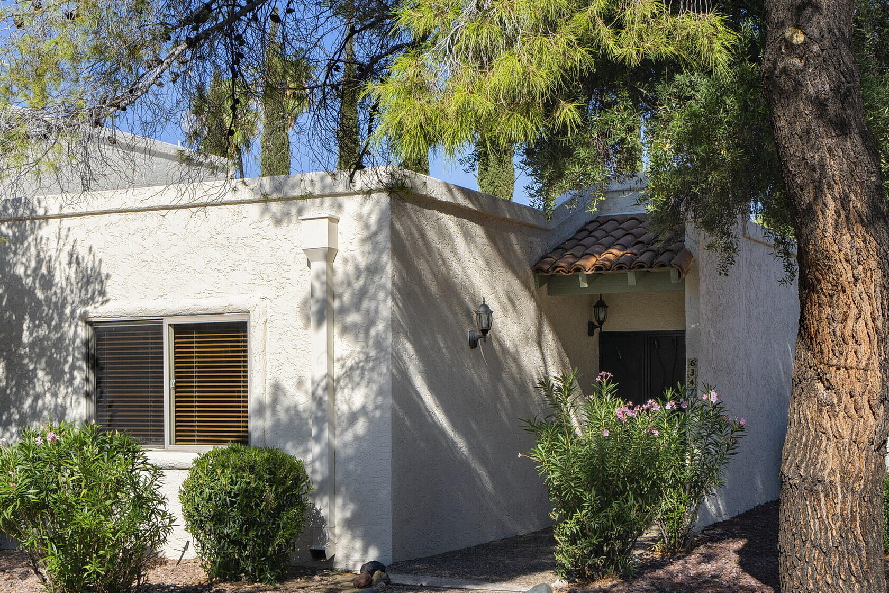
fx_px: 988
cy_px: 343
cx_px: 351
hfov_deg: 48.1
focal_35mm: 40
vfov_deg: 33.3
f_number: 9
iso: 100
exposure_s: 1/160
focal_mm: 24
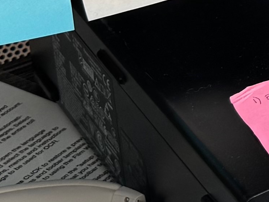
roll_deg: -1.2
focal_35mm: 185
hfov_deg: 9.3
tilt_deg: -19.6
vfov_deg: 7.4
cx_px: 693
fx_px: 1438
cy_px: -311
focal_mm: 6.76
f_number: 1.78
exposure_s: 1/522
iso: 80
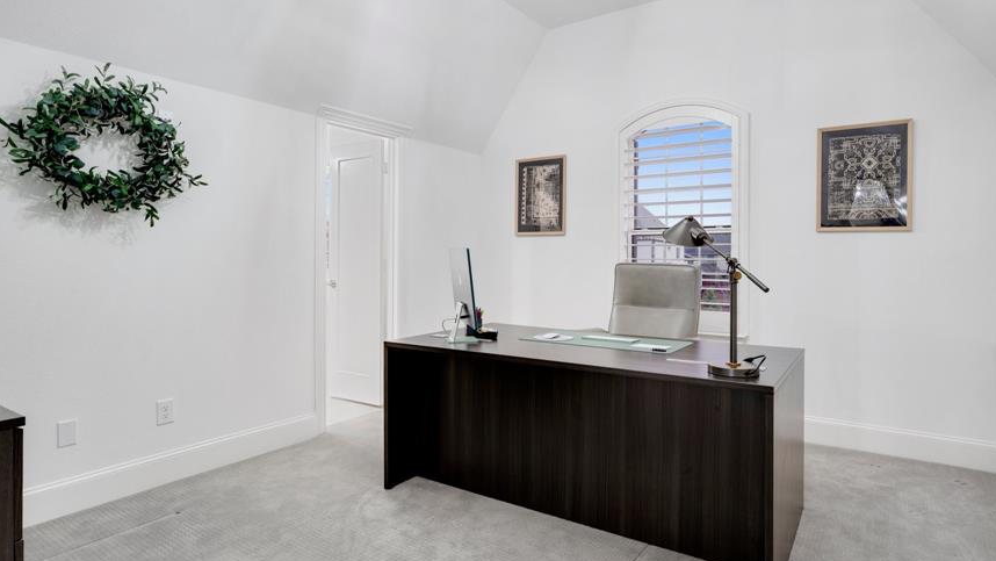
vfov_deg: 55.9
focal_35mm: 20
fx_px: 528
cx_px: 536
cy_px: 265
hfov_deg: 86.5
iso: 100
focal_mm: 16
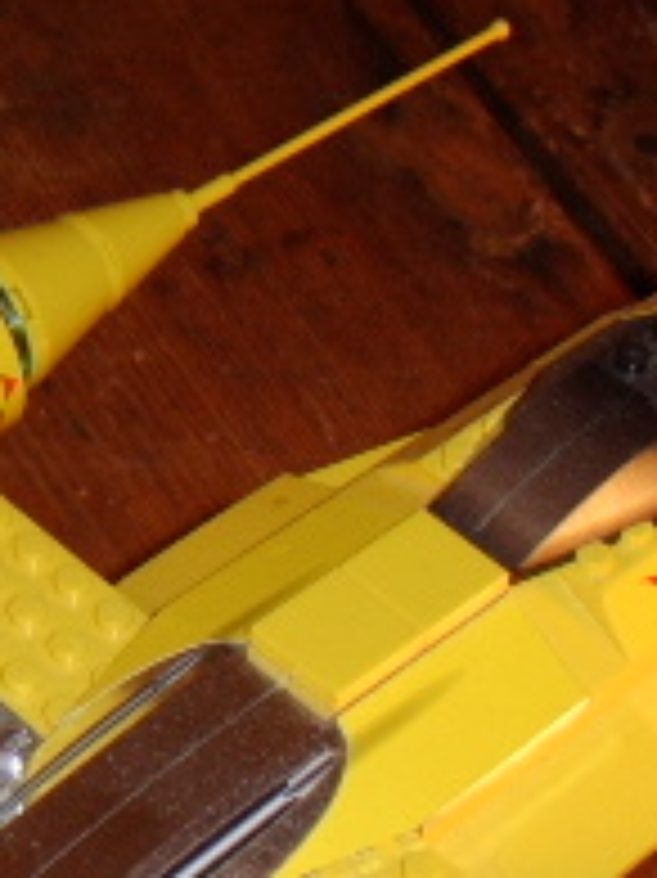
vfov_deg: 19.0
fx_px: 2584
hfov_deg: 14.5
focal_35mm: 102
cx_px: 459
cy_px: 770
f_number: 2.7
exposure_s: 1/30
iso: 141
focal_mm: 8.13
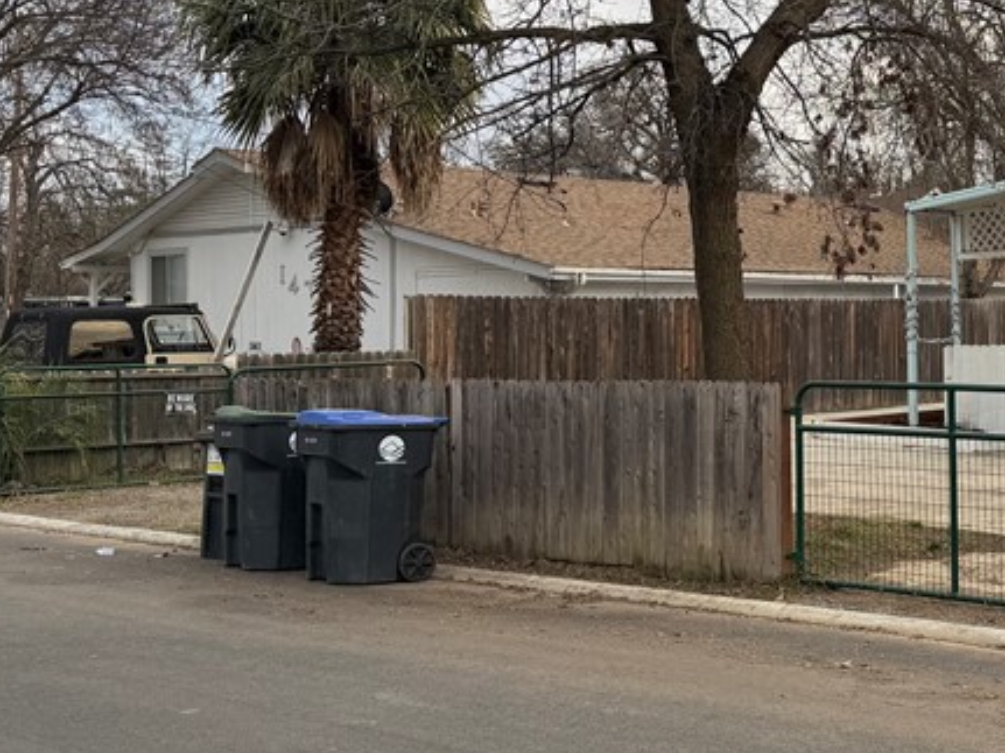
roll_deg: +0.2
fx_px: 1654
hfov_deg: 31.5
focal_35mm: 57
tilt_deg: +0.7
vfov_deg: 25.6
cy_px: 298
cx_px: 977
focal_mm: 6.76
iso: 80
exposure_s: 1/796
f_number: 1.78
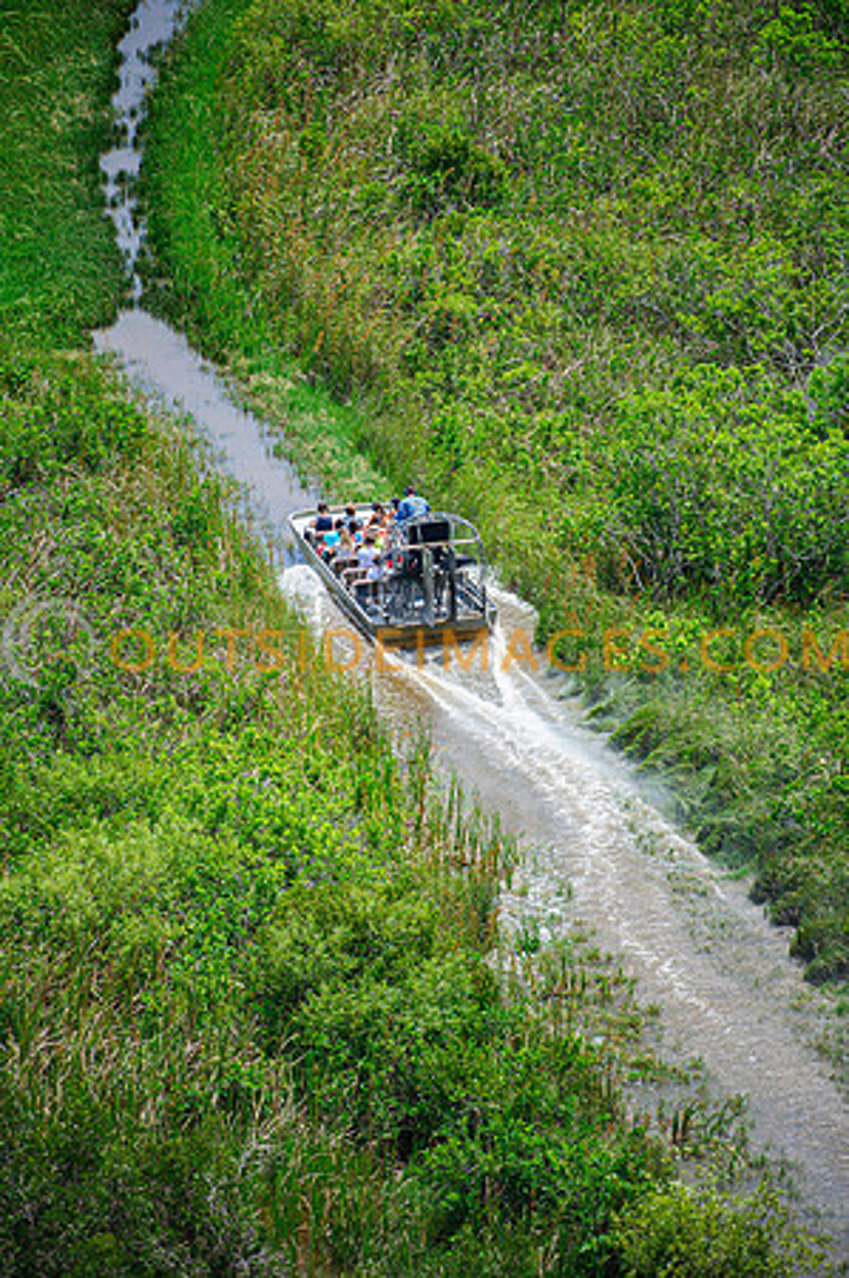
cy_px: 639
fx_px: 14182
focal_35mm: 400
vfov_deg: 5.2
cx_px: 424
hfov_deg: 3.4
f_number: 4
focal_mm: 400
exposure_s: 1/1600
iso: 320
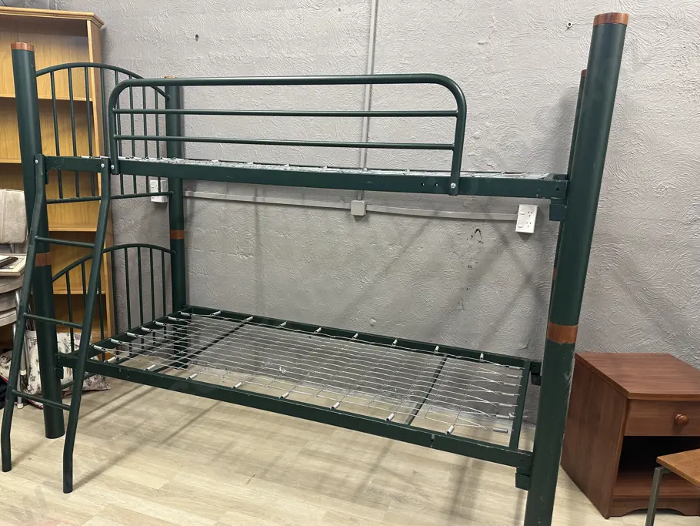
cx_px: 328
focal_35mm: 27
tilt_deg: -13.6
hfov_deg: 65.3
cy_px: 285
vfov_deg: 51.3
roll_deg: -2.4
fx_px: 546
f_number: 1.78
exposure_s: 1/50
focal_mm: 6.86
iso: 125
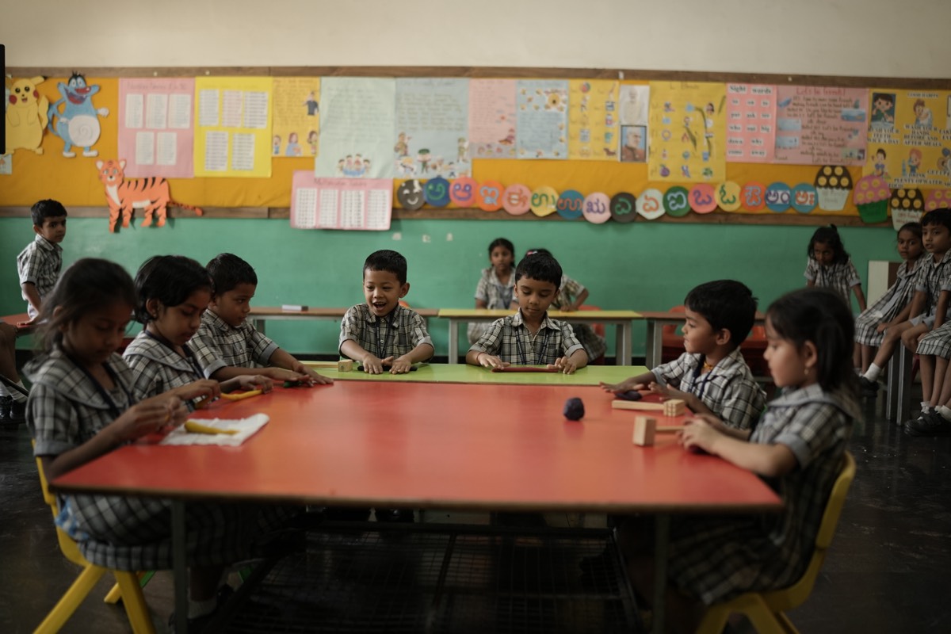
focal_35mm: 35
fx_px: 925
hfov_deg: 54.4
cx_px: 476
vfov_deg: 37.9
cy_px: 317
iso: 500
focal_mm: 35
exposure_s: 1/160
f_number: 1.4
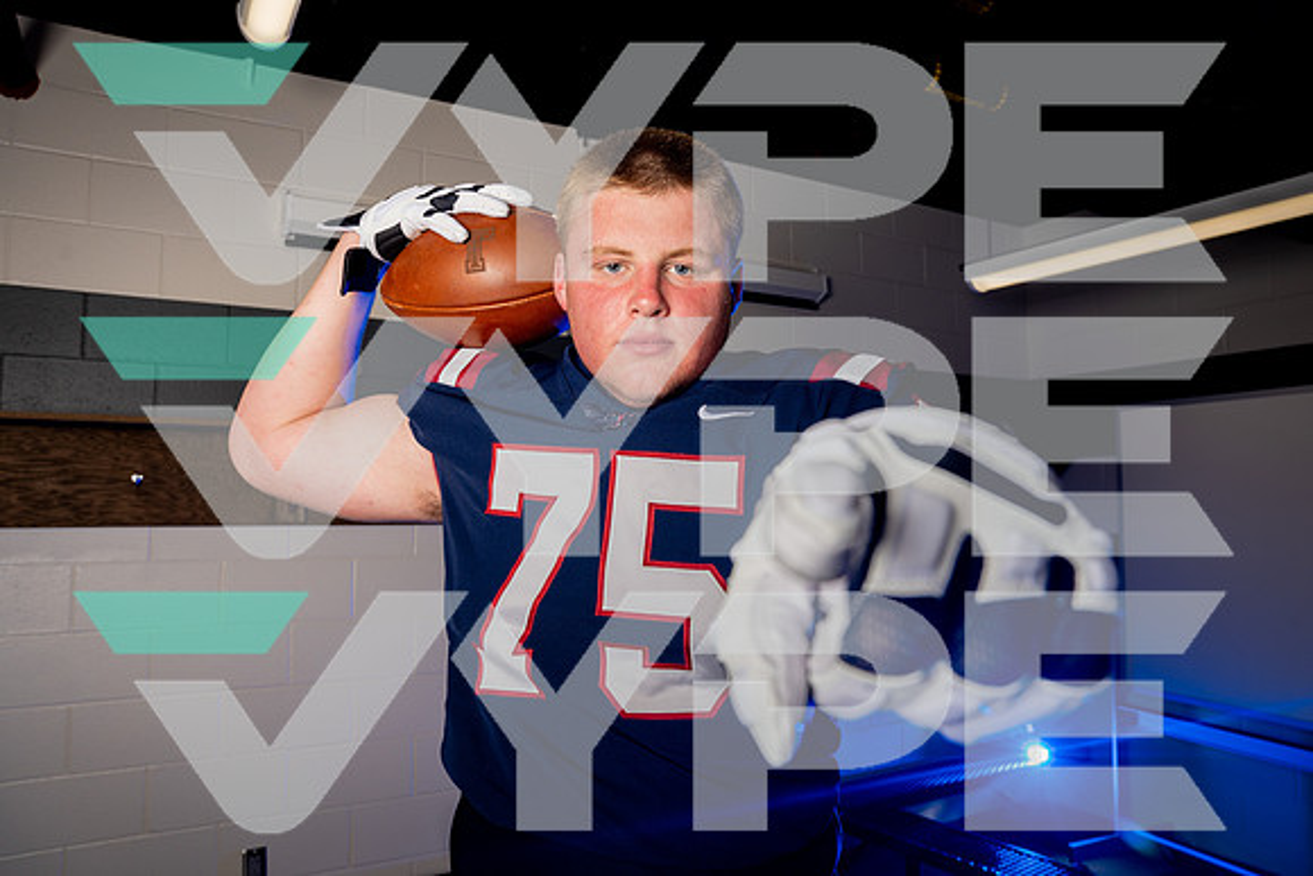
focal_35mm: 26
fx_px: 948
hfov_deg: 69.4
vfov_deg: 49.6
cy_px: 438
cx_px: 656
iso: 160
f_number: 6.3
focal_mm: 26
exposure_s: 1/250
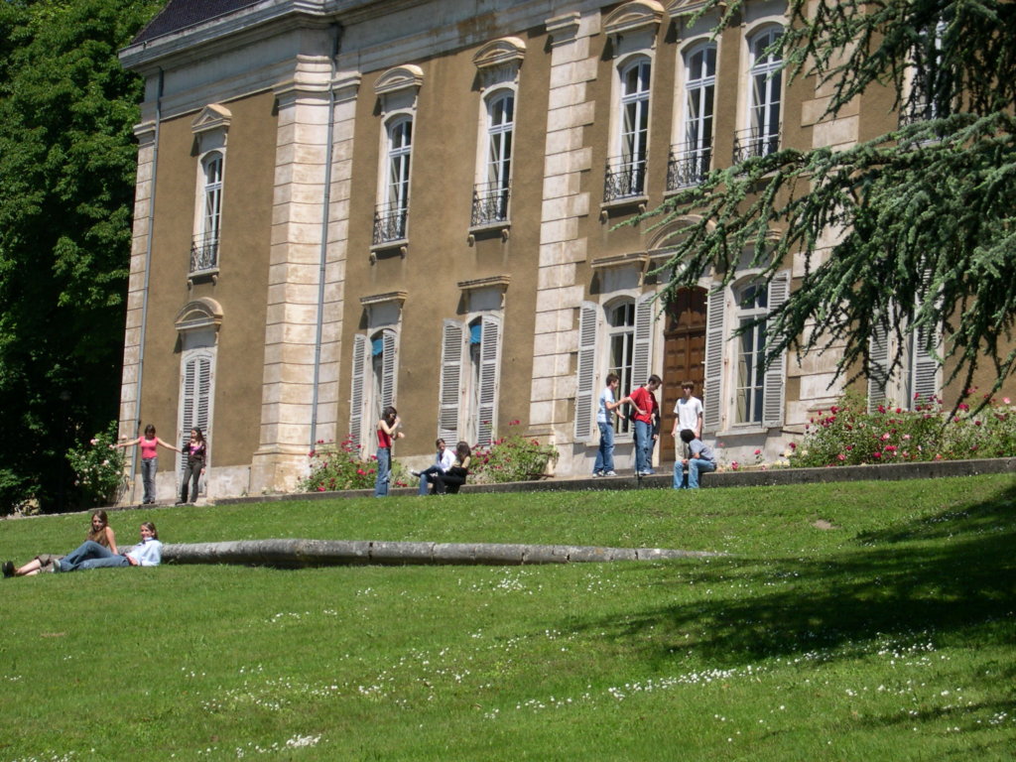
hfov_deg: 19.3
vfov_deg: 14.5
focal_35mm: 102
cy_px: 381
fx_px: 2994
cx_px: 508
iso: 100
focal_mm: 21.6
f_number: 4.8
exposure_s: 1/534
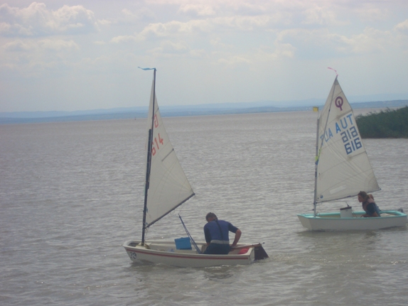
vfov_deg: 12.7
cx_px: 218
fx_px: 1380
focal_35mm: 117
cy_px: 169
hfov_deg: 16.8
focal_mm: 17.4
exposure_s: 1/800
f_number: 4.8
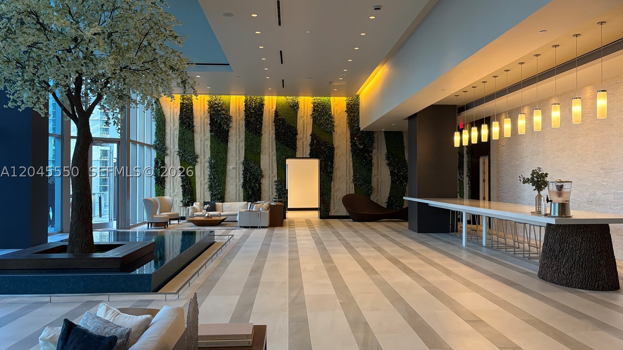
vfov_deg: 40.2
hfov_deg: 66.1
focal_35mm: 29
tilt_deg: +0.6
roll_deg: -0.3
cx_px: 316
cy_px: 172
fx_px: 479
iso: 250
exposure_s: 1/120
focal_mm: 5.96
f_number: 1.6
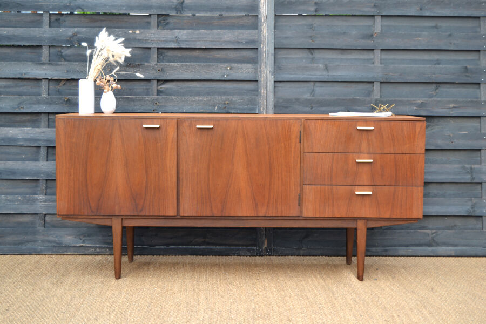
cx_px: 243
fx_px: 810
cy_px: 162
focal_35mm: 60
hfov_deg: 33.4
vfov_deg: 22.6
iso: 160
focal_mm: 40
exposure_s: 1/125
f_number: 5.6
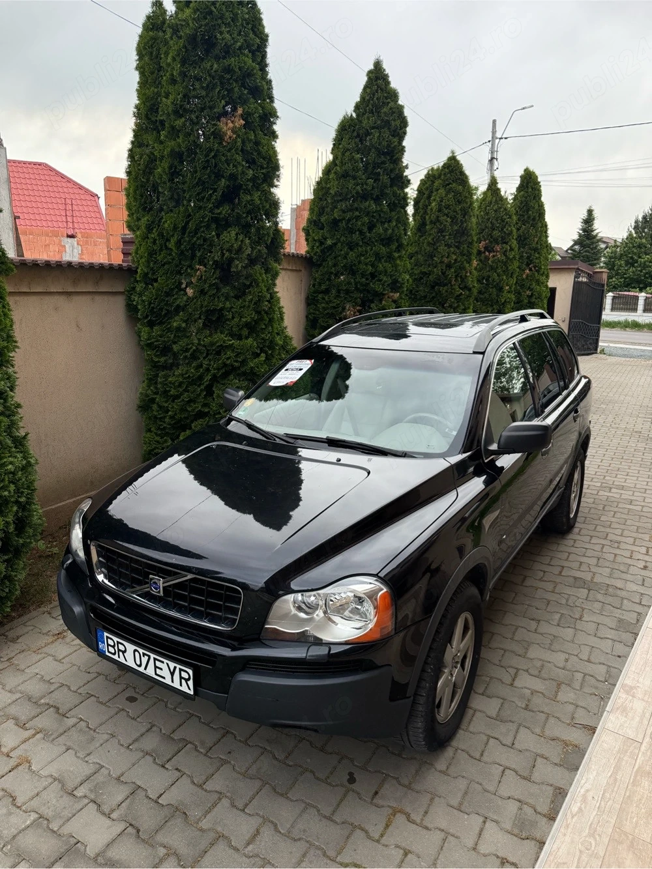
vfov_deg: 71.6
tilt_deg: -10.9
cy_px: 434
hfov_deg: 56.8
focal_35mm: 24
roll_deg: +0.4
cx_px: 326
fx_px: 603
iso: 200
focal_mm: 6.76
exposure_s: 1/127
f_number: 1.78
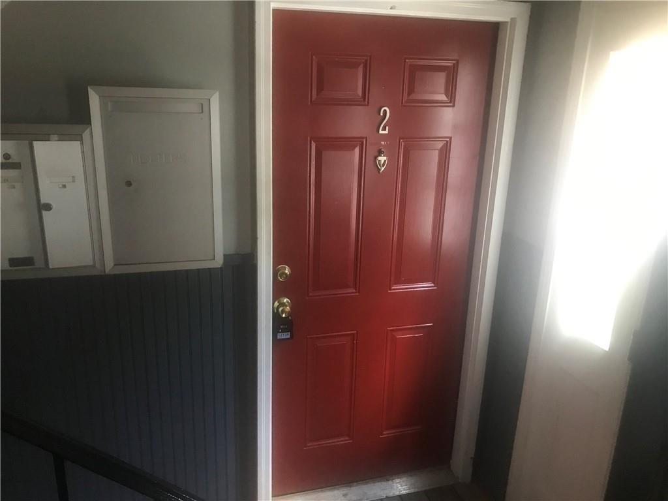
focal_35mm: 28
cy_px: 250
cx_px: 334
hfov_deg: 63.4
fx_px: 540
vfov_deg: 49.7
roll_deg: -1.3
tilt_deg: -18.0
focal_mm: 3.99
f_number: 1.8
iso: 100
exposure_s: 1/15
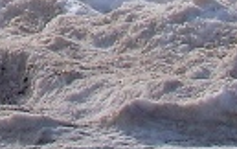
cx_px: -283
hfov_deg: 5.3
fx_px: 2496
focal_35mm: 386
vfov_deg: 3.4
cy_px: -224
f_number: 4.5
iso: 80
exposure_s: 1/640
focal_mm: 9.36
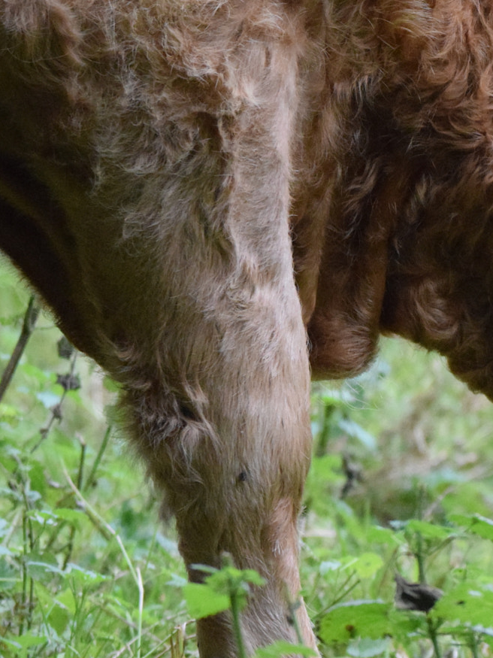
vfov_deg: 2.7
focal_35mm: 743
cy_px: 291
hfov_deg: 2.0
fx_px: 14112
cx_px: 667
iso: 6400
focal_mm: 220
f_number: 5.3
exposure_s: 1/1600
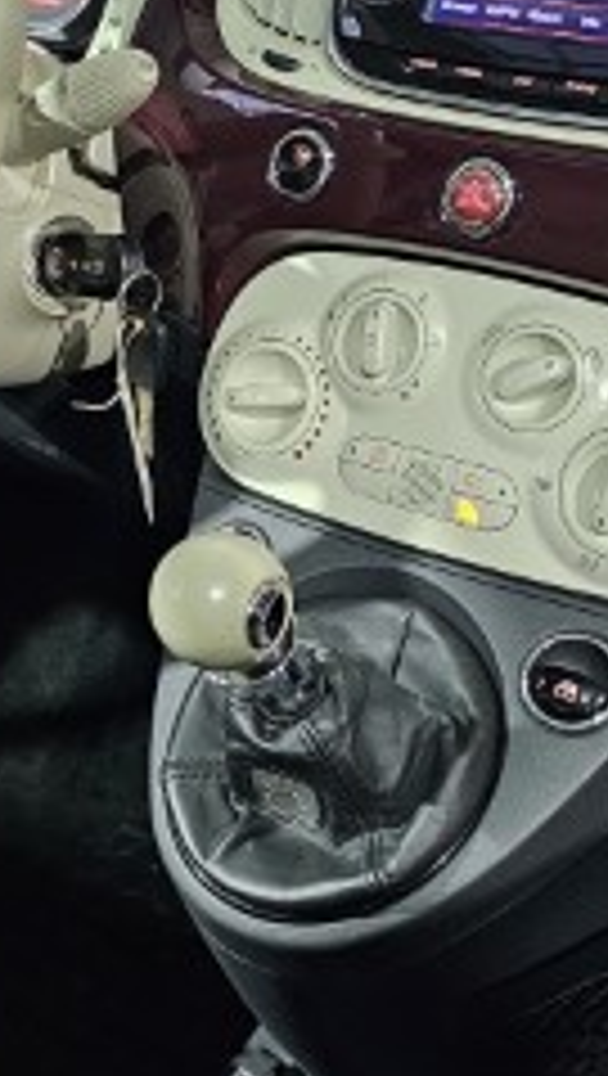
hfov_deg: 17.8
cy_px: 396
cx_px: 77
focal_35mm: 67
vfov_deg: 31.3
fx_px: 1914
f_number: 1.7
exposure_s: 1/142
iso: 1000
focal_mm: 6.3
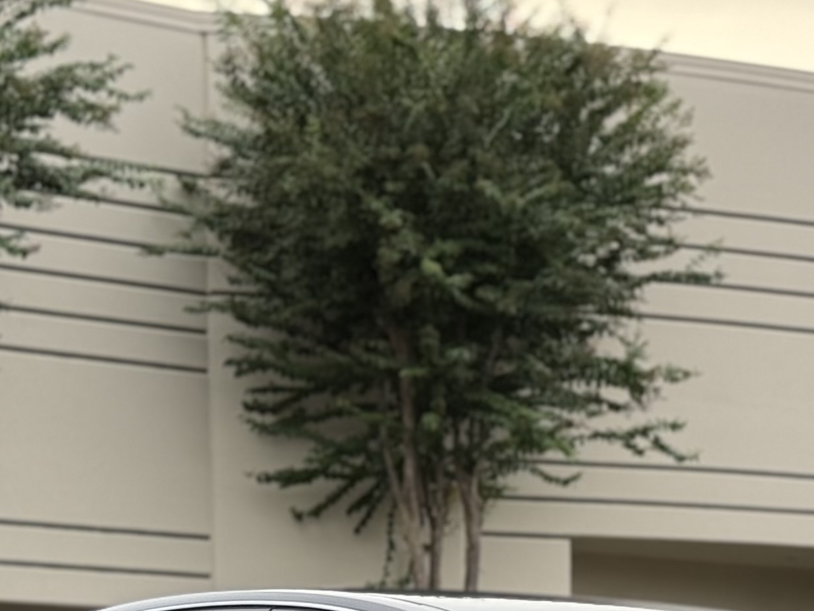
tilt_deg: +0.7
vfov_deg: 9.3
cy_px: 849
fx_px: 3692
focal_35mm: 157
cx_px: 824
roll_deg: +0.3
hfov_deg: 12.4
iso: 50
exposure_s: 1/128
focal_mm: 6.76
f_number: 1.78
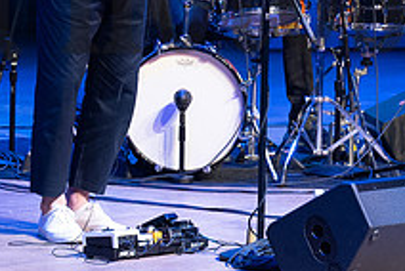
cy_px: -47
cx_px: -94
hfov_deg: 7.1
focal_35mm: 287
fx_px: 3233
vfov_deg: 4.8
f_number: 5.6
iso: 1600
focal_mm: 70
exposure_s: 1/80
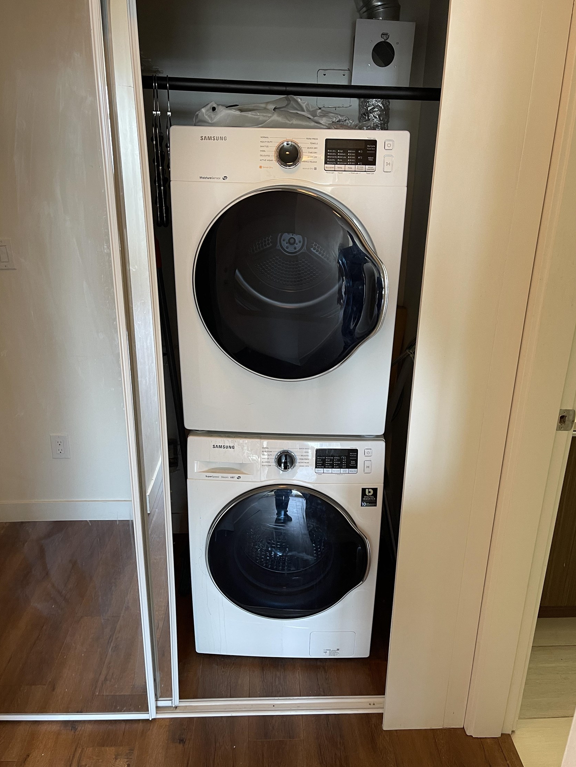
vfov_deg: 67.3
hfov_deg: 53.1
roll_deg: -2.4
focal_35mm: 26
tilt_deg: -20.3
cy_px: 386
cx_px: 292
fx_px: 577
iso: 160
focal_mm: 5.1
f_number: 1.6
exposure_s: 1/60
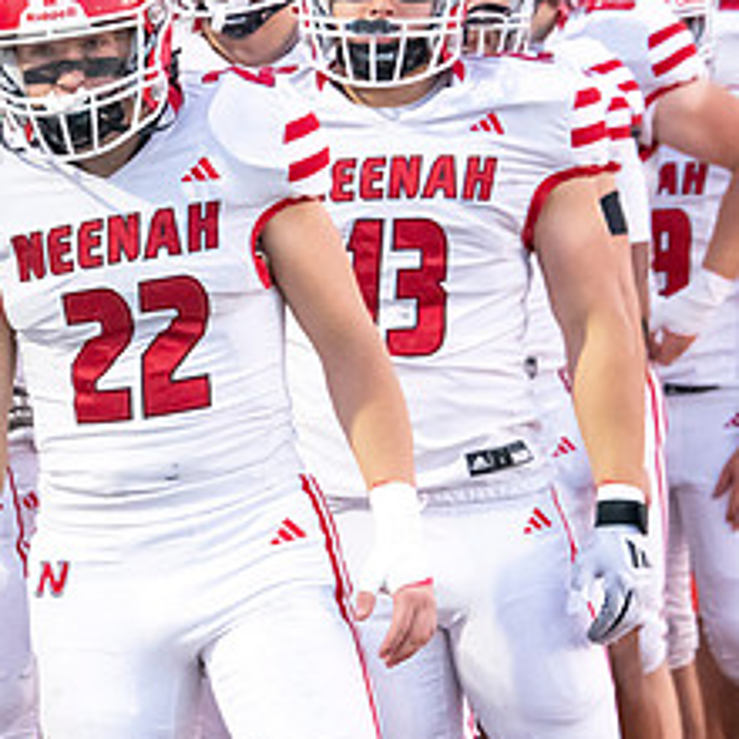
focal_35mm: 302
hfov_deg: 5.8
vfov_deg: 5.8
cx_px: 30
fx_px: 7294
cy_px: 334
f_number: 7.1
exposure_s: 1/800
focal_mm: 135
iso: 10000
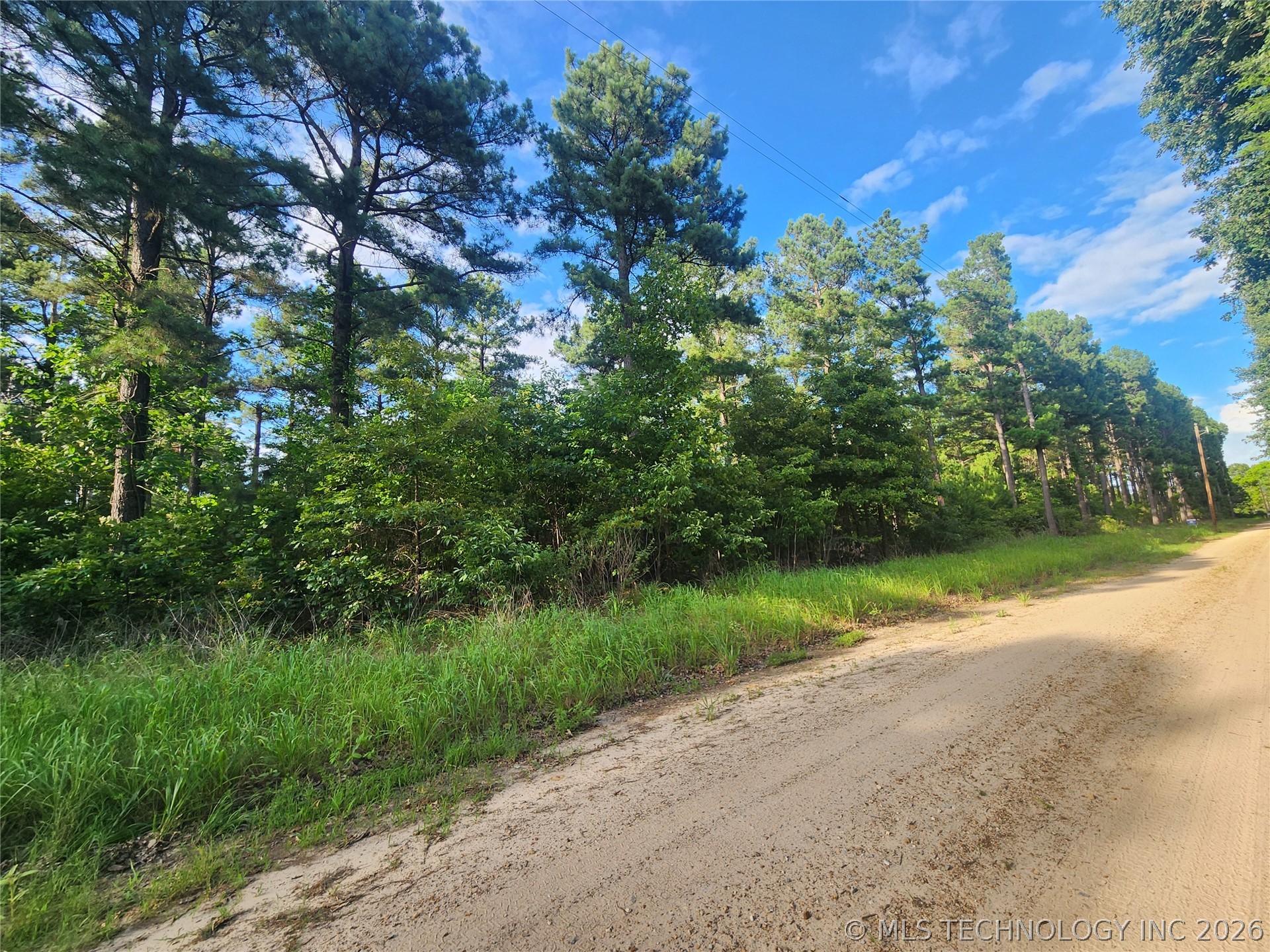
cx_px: 635
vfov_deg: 89.9
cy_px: 476
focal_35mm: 13
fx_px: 477
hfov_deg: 106.2
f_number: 2.2
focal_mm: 2.2
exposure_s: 1/362
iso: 50
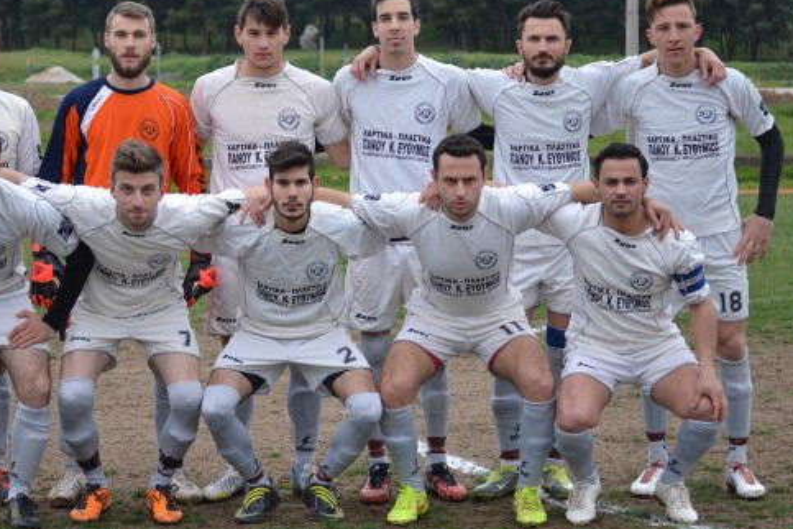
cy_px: 232
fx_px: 2482
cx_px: 305
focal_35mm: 113
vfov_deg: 12.2
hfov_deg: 18.1
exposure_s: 1/800
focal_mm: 55
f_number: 4
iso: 400
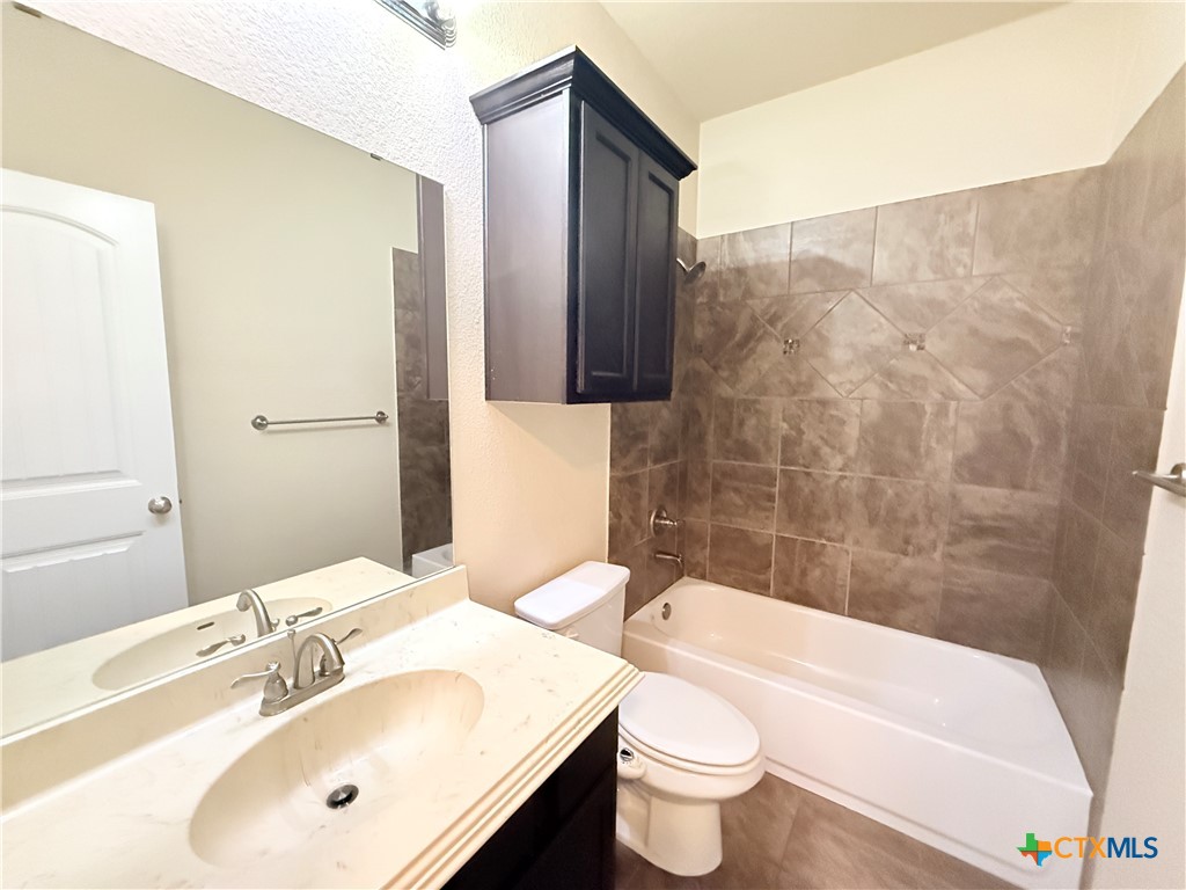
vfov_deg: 85.7
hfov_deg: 102.1
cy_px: 445
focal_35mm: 14
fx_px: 480
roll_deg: -0.9
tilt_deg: -4.9
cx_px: 593
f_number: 2.2
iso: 1250
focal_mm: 2.22
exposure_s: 1/60
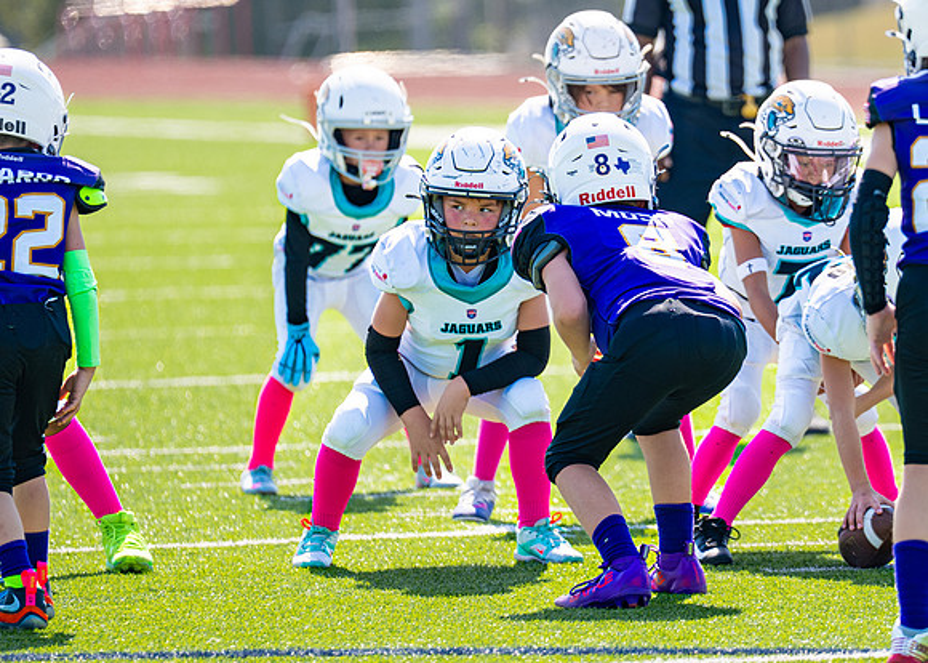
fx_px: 10245
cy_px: 263
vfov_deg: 3.7
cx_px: 762
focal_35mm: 389
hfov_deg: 5.2
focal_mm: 200
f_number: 2.8
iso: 100
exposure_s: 1/1250
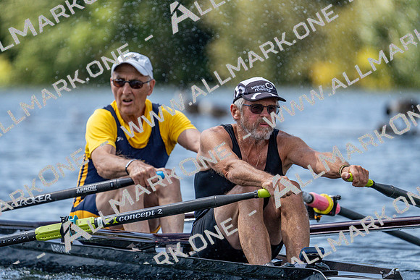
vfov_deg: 3.0
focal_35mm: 459
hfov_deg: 4.5
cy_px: 140
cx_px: 210
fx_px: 5356
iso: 500
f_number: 6.3
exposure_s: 1/2000
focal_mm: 459
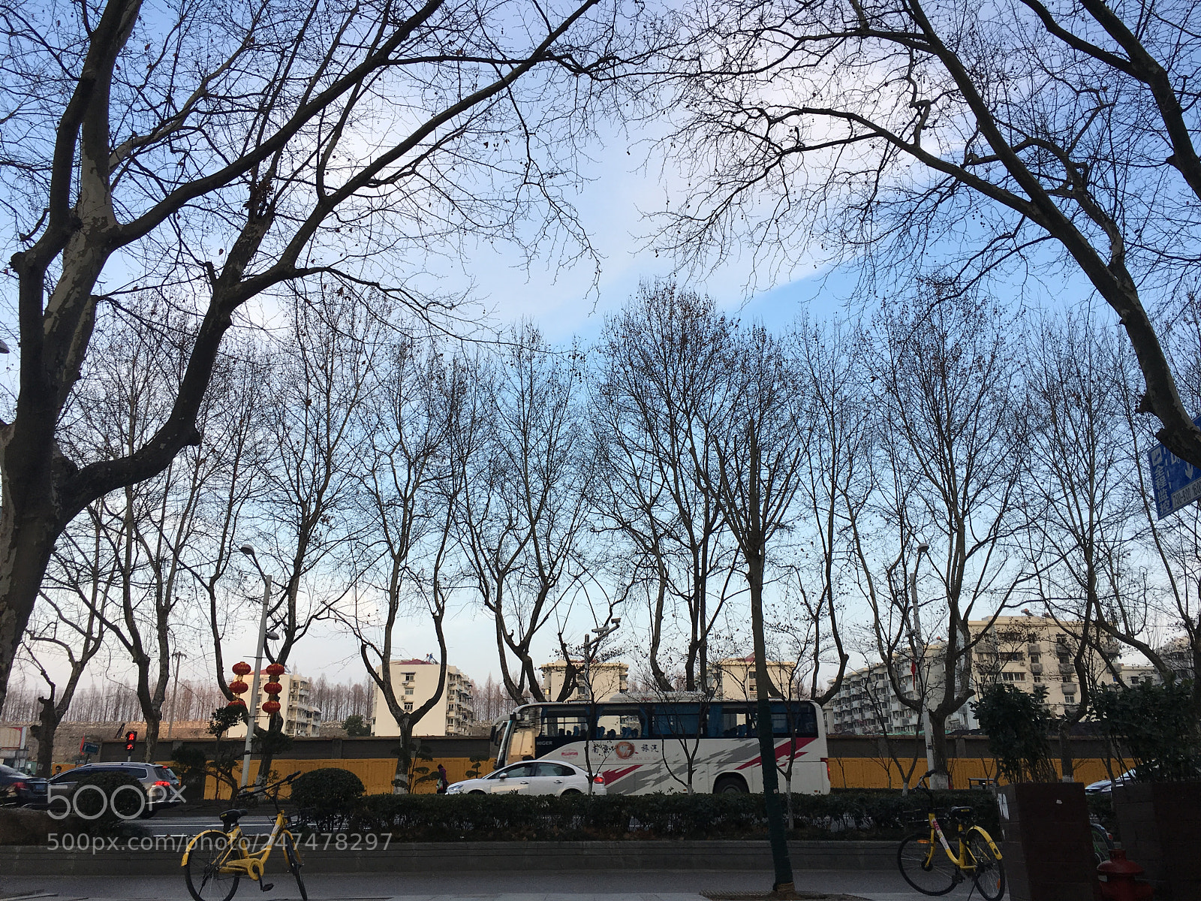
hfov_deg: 61.7
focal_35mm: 29
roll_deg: -0.5
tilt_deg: +17.1
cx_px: 600
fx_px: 1006
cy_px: 450
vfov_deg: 48.2
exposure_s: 1/214
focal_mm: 4.15
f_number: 2.2
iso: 25
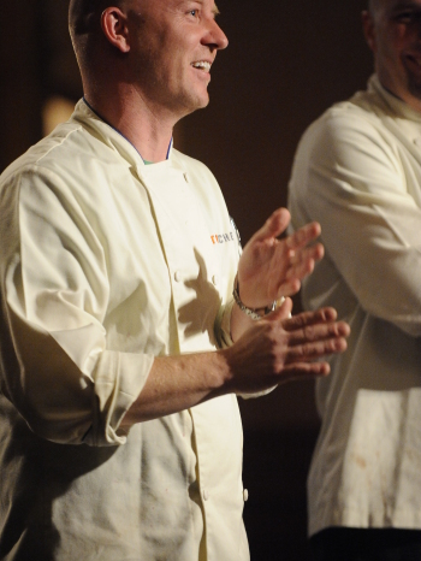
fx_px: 3613
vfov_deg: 8.9
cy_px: 237
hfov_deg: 6.7
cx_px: 206
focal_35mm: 223
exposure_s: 1/100
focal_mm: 200
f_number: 3.2
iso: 6400
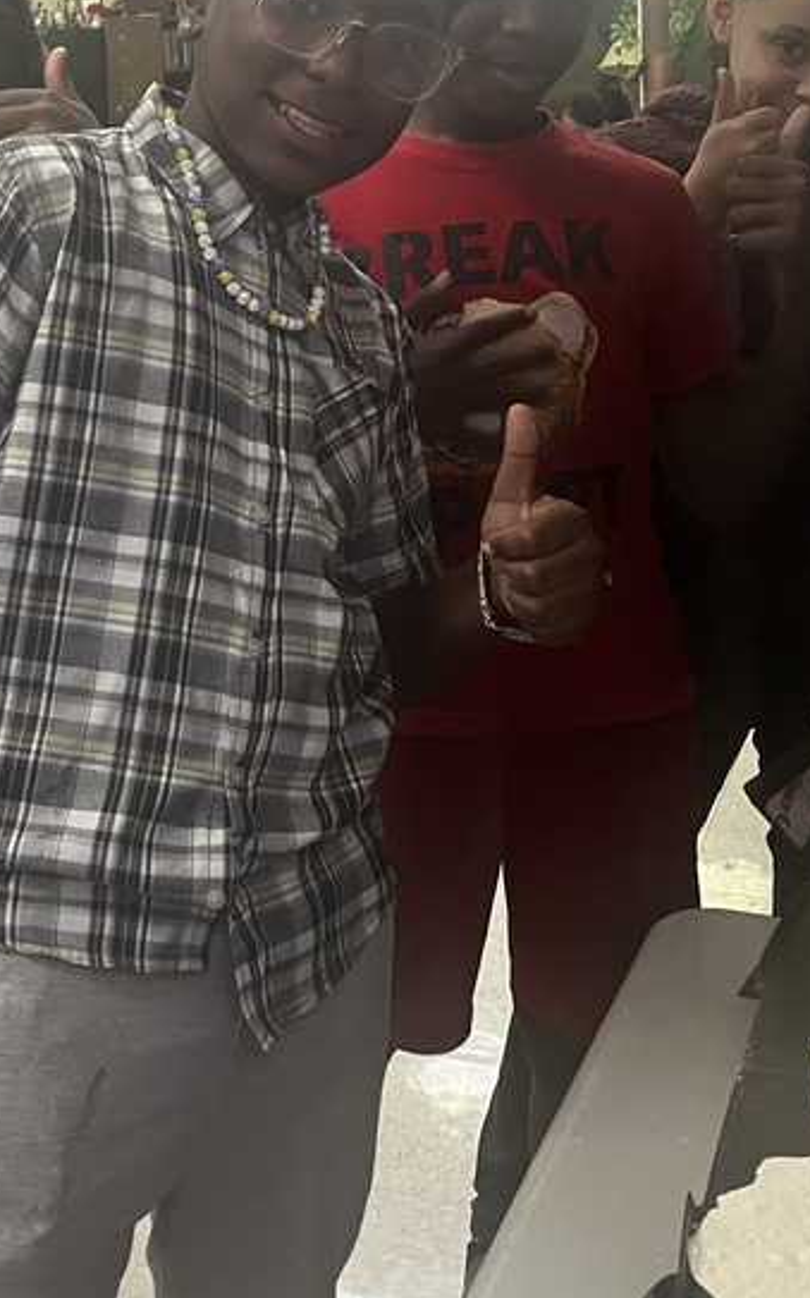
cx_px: 268
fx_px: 1838
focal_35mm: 52
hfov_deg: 24.7
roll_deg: +1.3
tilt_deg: -12.4
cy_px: 425
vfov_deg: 38.4
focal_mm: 5.1
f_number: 1.6
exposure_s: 1/60
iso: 400
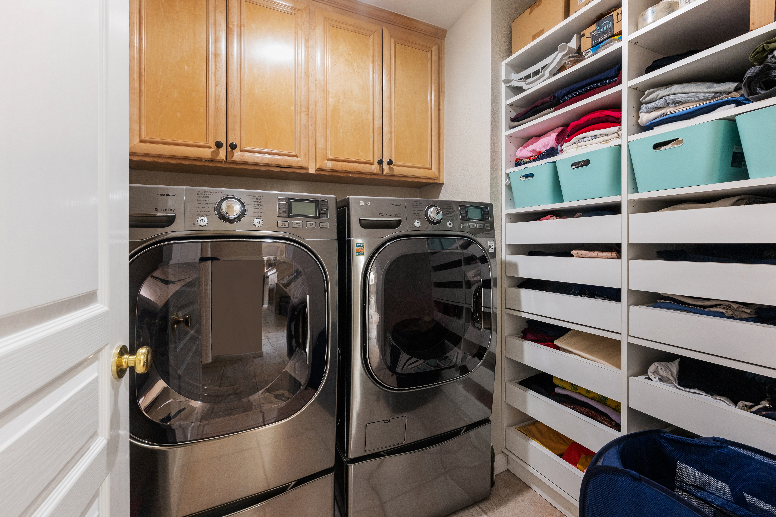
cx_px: 388
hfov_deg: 100.4
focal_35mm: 15
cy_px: 258
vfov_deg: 77.3
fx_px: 323
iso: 400
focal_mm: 15
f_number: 9
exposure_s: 1/4
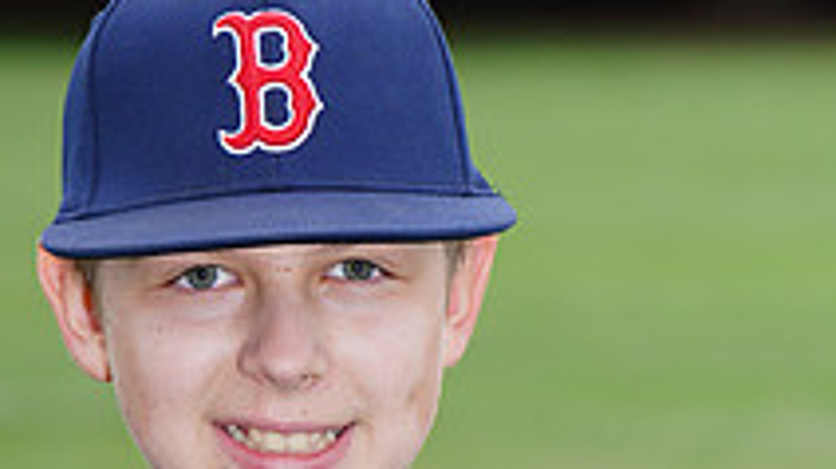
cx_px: 286
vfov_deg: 2.1
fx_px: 12563
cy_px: 595
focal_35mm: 567
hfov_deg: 3.8
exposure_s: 1/250
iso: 200
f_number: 8
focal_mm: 198
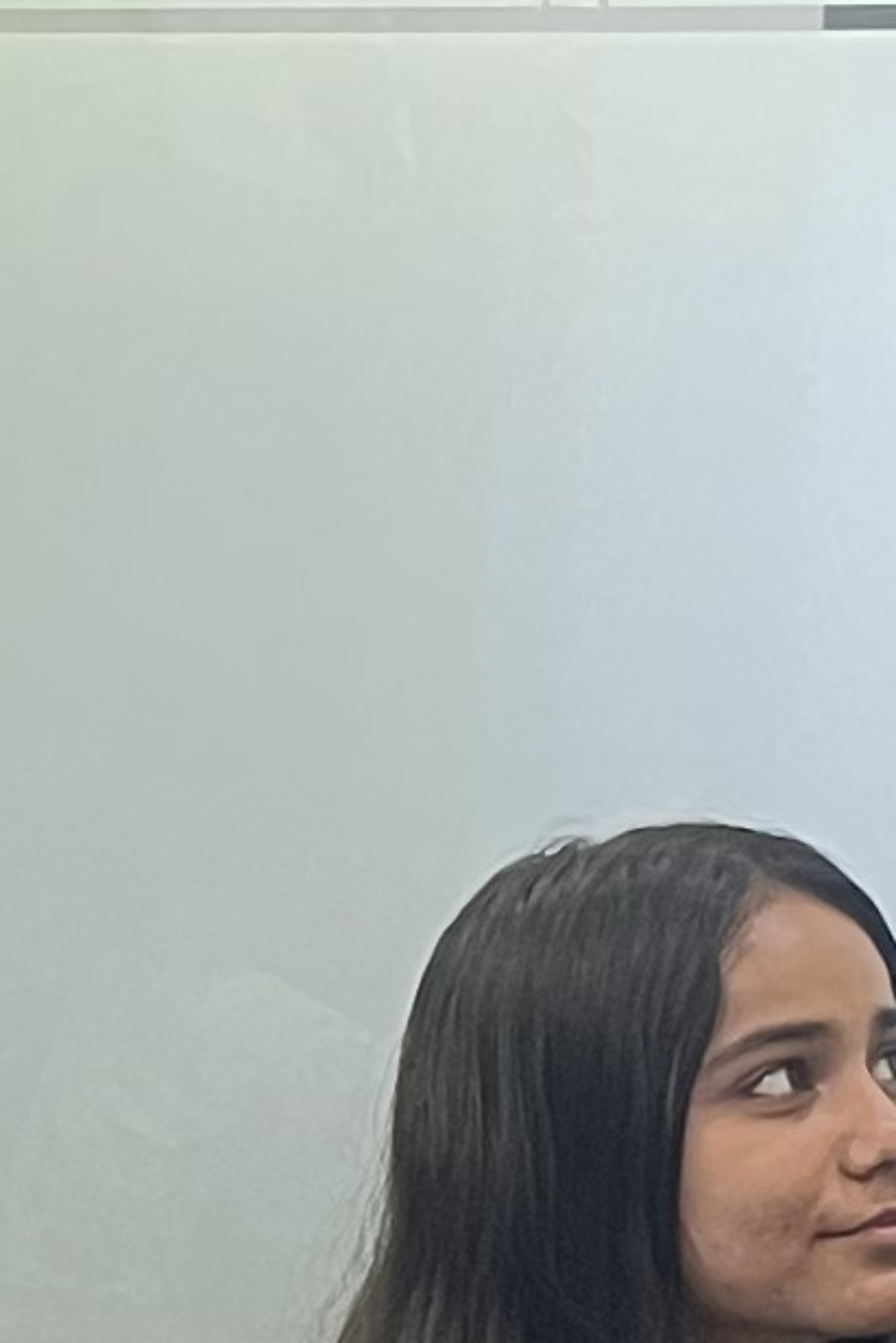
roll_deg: -2.7
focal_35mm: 177
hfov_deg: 7.7
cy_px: 942
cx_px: -194
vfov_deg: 11.6
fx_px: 6604
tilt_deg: -3.6
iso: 250
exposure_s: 1/50
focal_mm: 4.2
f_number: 1.6
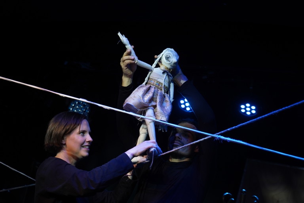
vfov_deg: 19.5
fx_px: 591
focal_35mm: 70
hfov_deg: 28.8
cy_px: 102
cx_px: 152
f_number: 5.6
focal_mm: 70
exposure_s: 1/50
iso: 500
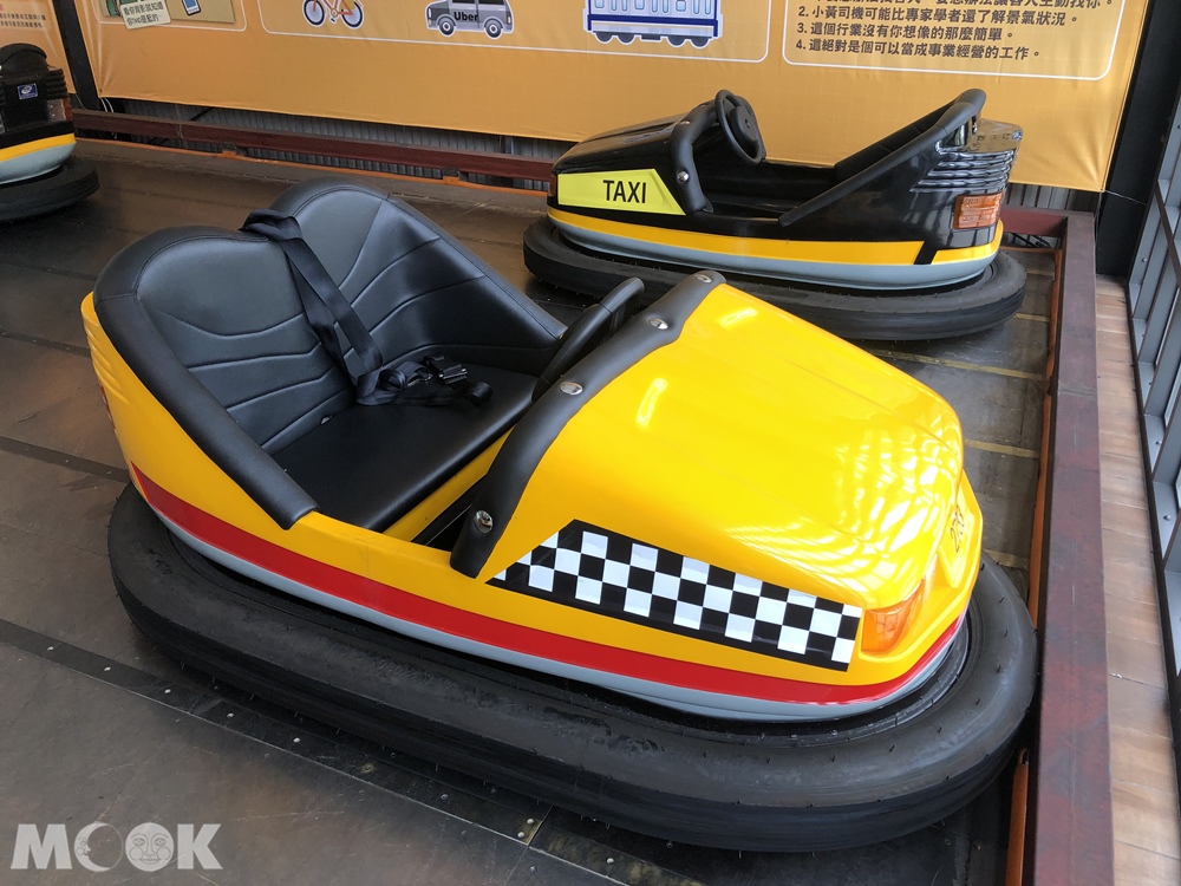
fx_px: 955
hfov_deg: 63.4
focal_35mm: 28
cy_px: 443
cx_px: 590
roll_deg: +0.5
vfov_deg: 49.7
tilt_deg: -29.7
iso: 64
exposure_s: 1/120
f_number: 1.8
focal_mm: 3.99
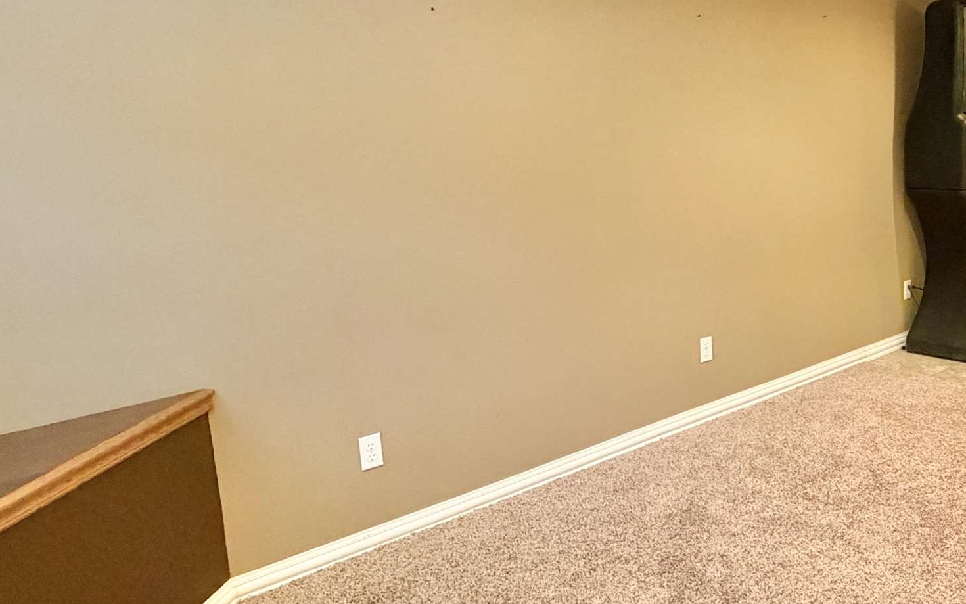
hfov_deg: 55.7
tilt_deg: -9.2
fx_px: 816
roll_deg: -0.7
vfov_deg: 40.5
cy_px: 254
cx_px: 806
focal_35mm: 31
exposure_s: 1/60
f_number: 2.2
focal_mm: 2.22
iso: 640
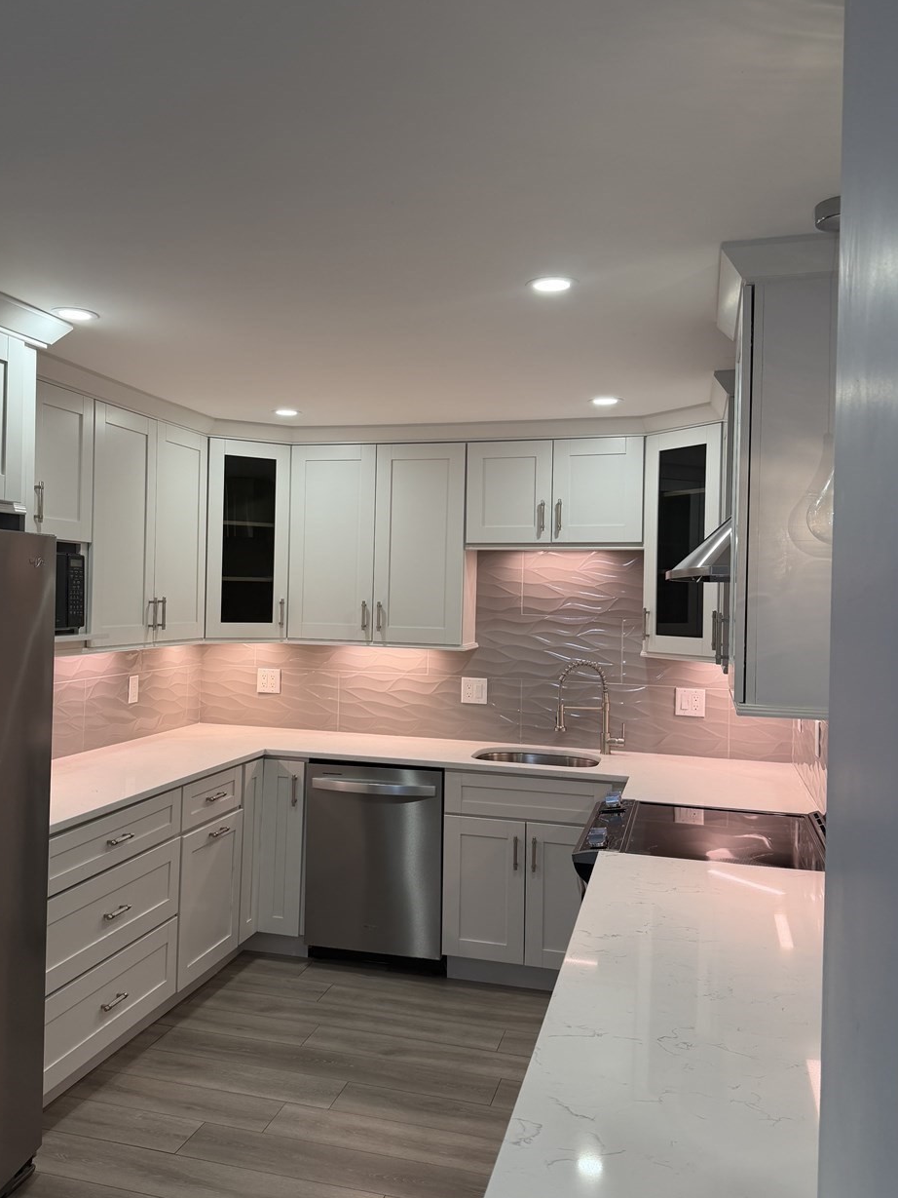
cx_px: 377
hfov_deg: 46.6
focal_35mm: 30
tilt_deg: -0.9
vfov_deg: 60.0
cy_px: 583
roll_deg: -1.0
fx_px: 1037
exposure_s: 1/120
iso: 100
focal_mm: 6.76
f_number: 1.78
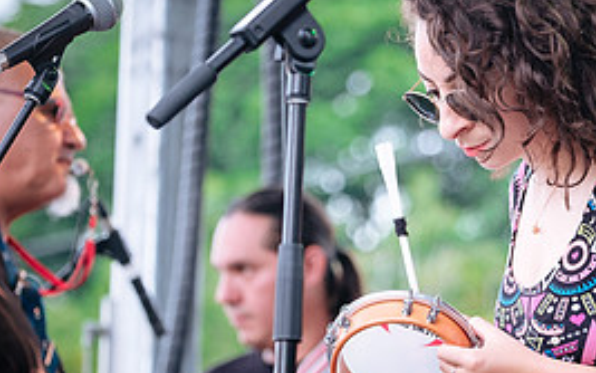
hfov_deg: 7.5
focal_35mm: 279
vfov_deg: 4.7
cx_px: 339
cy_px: 249
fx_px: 4533
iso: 200
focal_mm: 83.8
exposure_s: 1/160
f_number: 2.8
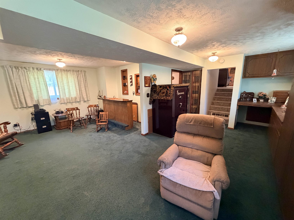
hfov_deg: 102.1
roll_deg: +0.9
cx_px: 147
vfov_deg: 85.7
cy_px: 110
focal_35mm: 14
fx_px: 119
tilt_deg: -12.1
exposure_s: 1/60
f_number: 2.2
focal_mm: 2.22
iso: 800
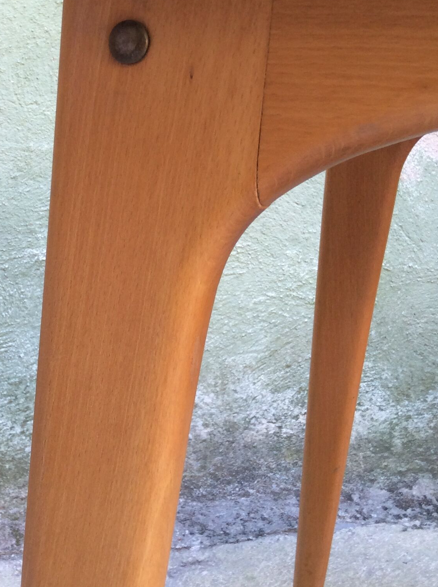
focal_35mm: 55
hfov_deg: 26.3
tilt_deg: -8.3
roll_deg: +0.9
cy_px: 231
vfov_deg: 34.9
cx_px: 129
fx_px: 931
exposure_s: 1/25
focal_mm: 3.3
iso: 50
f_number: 2.4
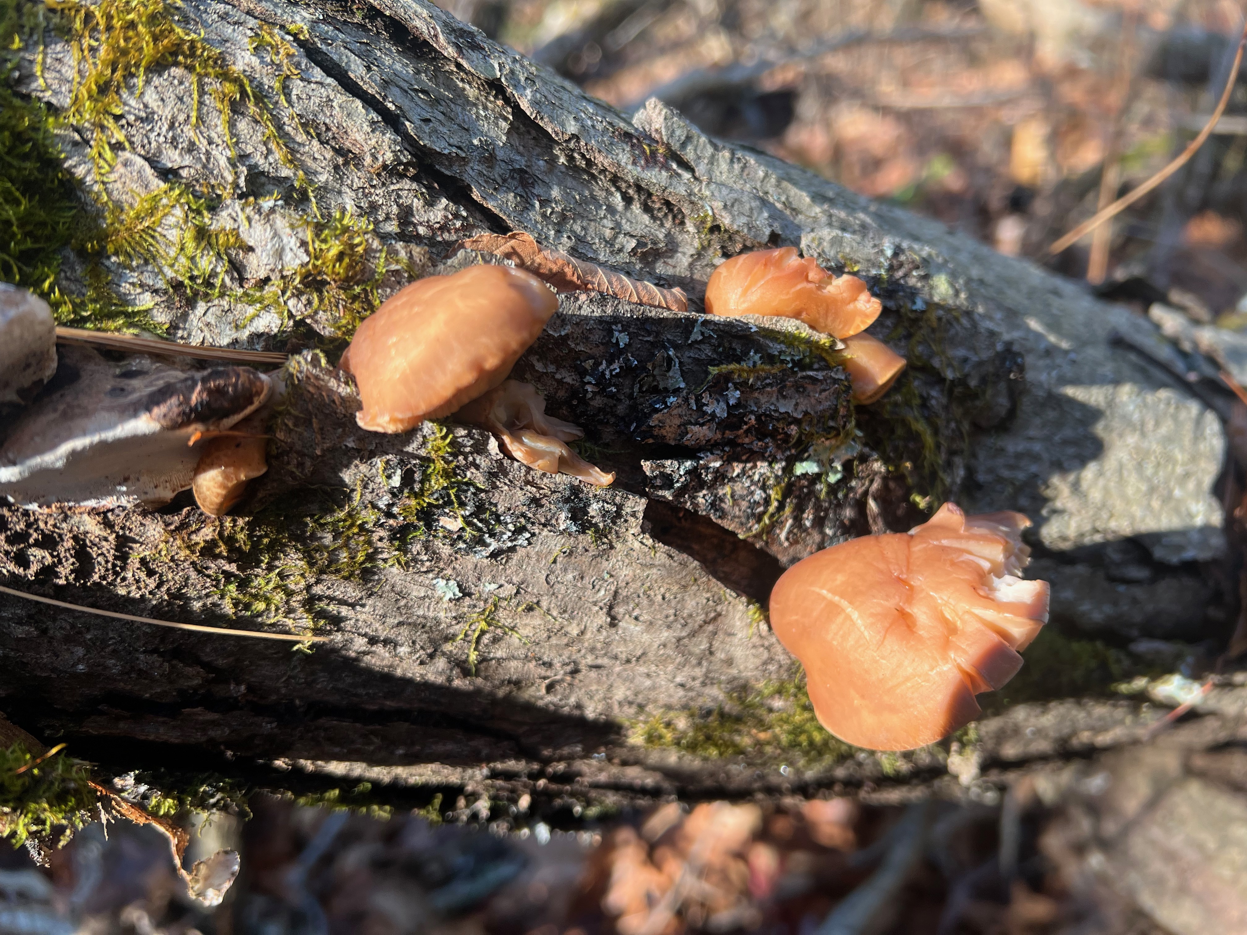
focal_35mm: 26
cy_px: 468
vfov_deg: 53.1
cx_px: 624
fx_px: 937
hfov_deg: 67.3
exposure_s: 1/230
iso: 40
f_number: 1.5
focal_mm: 5.7
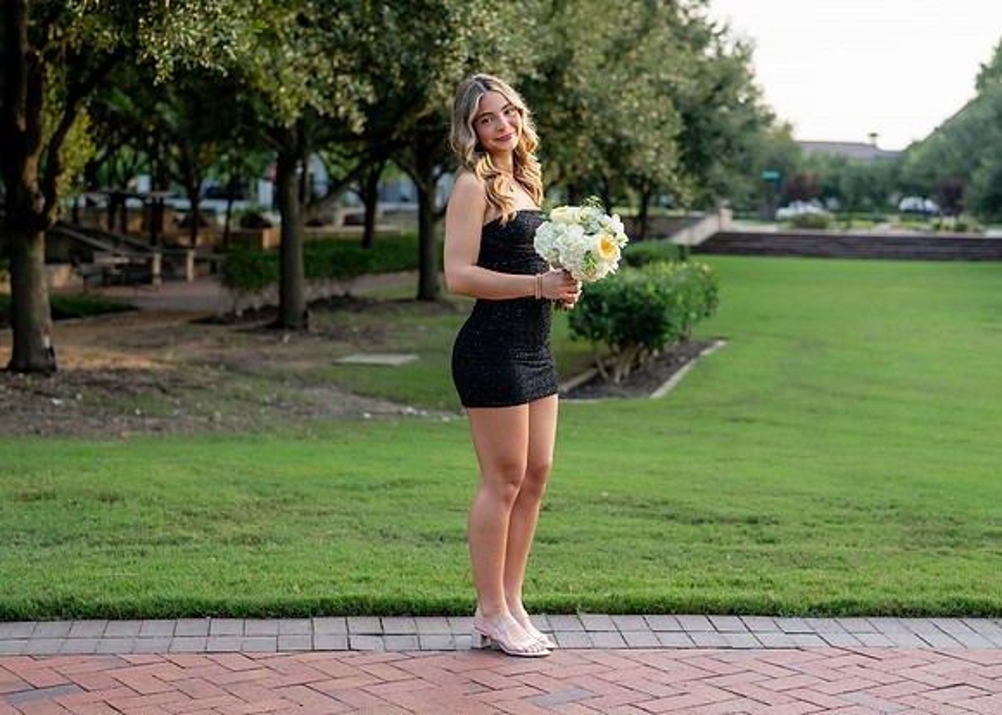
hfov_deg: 30.5
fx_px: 1838
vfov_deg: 22.0
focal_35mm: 65
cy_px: 322
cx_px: 533
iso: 250
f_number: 2.5
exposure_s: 1/500
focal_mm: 50
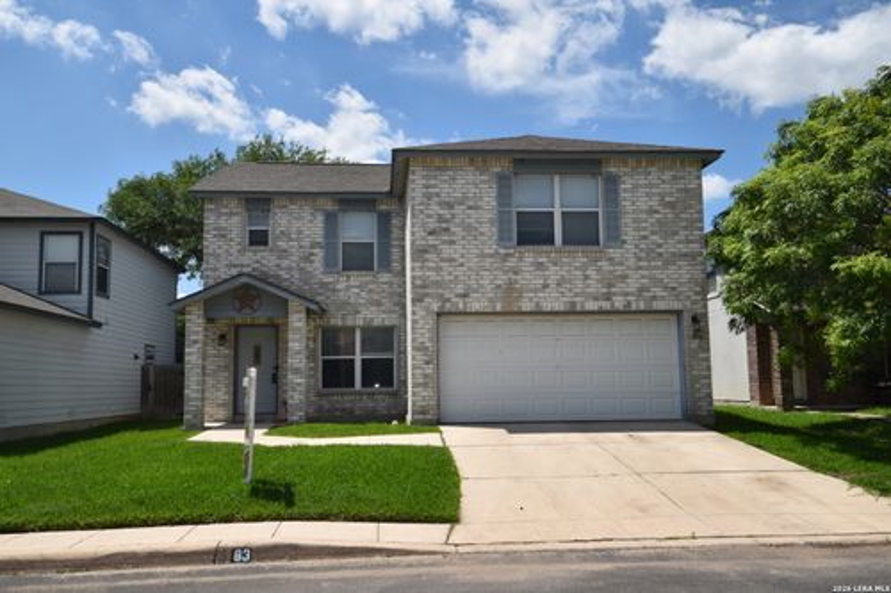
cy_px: 296
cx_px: 446
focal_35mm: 30
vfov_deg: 43.6
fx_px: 742
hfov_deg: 61.9
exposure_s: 1/200
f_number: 11
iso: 100
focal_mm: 20
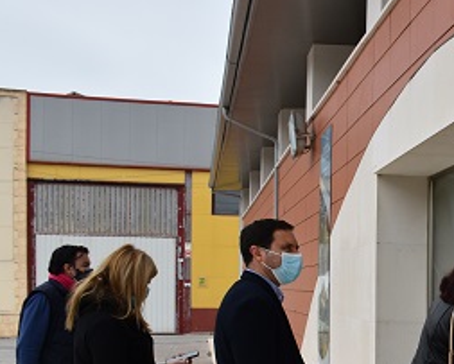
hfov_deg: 27.9
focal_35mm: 60
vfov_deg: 24.7
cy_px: 330
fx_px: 807
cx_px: 533
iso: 200
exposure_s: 1/320
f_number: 9
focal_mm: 18
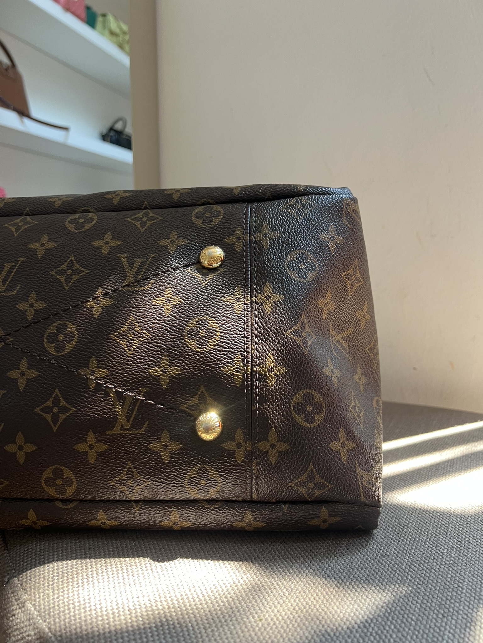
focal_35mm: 26
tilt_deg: -9.3
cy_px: 322
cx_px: 242
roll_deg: +1.1
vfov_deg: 67.3
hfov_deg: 53.1
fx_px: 484
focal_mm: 5.7
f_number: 1.5
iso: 125
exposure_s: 1/66
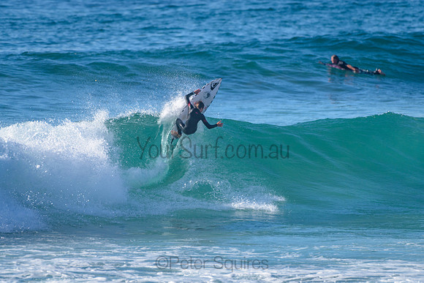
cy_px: 120
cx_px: 201
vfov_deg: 2.2
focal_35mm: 613
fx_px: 7219
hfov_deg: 3.4
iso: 200
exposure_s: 1/2000
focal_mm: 500
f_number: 5.6
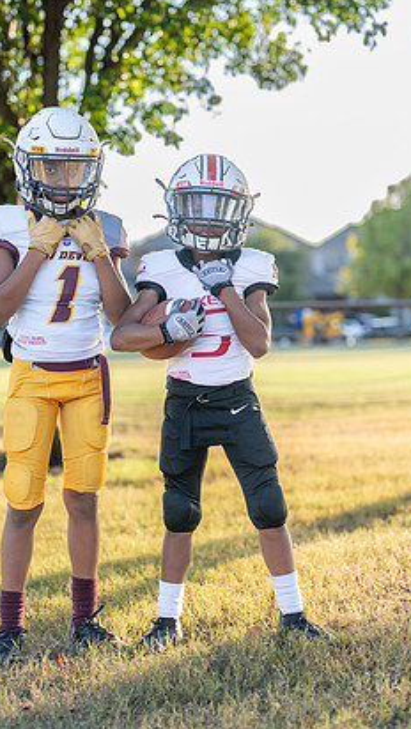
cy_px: 364
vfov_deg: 26.8
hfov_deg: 15.3
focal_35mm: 79
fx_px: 1529
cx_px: 156
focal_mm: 50
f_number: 1.6
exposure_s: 1/800
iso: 100
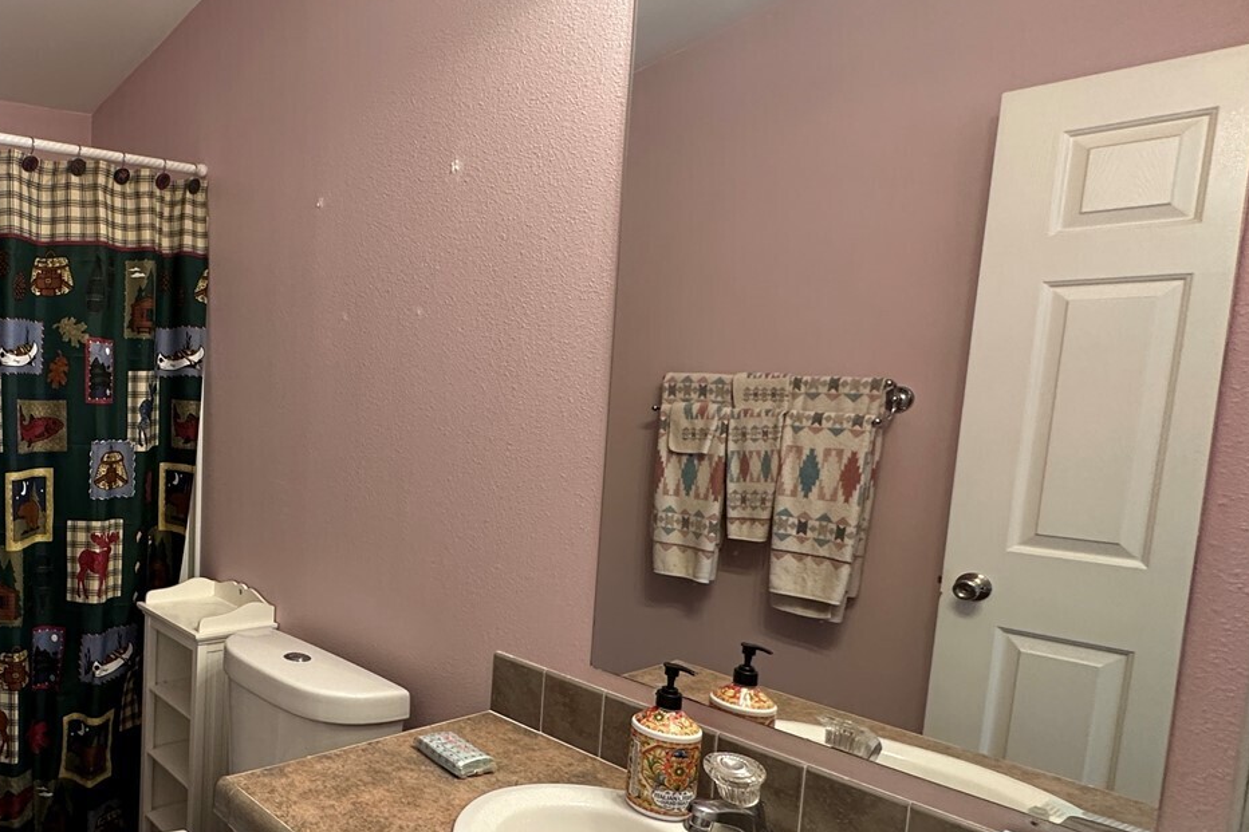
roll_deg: -1.3
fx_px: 867
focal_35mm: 25
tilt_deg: -6.2
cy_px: 468
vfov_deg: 51.1
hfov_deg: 63.2
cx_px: 194
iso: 200
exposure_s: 1/60
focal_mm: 2.22
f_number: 2.2
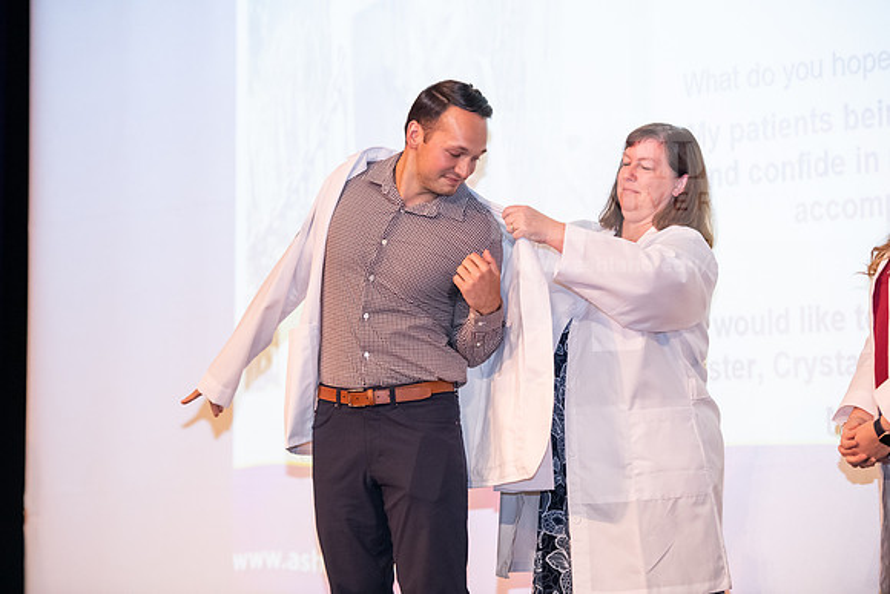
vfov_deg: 11.8
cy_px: 297
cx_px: 445
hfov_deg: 17.6
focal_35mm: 116
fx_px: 2868
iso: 3200
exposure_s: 1/200
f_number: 3.2
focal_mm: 116
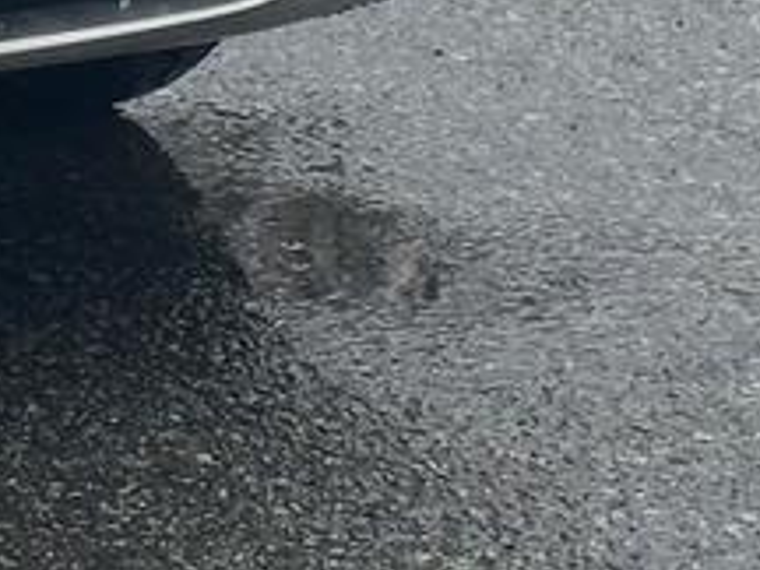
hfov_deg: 6.6
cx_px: -1210
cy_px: -774
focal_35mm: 284
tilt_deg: -6.2
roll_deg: +0.4
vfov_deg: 5.1
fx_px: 6235
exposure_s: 1/1312
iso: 64
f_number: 1.78
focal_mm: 6.76
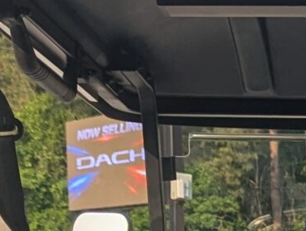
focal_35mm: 163
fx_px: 1443
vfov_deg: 8.2
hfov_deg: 11.7
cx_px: 431
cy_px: 617
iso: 42
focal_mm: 6.81
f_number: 1.85
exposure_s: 1/967
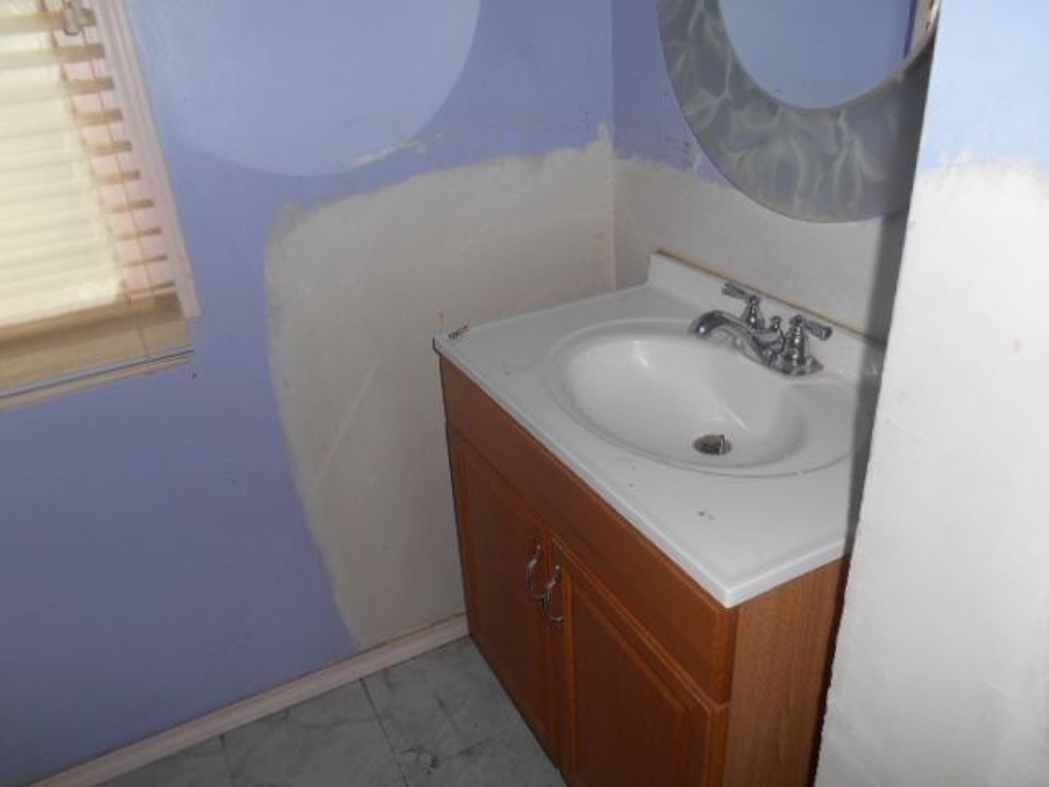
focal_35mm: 26
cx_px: 524
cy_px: 394
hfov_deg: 67.3
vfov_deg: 53.1
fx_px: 788
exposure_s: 1/25
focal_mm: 4.7
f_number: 3.4
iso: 80
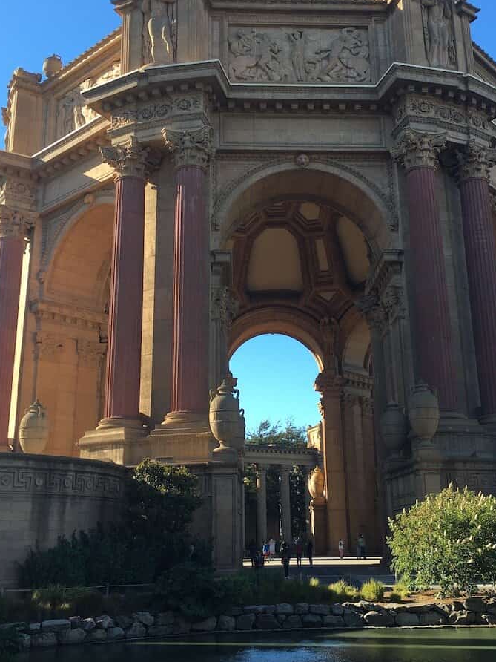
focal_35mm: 39
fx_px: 745
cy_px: 301
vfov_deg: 47.8
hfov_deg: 36.8
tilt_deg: +17.7
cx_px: 281
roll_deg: +1.4
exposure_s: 1/398
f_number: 2.2
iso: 25
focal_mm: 4.15
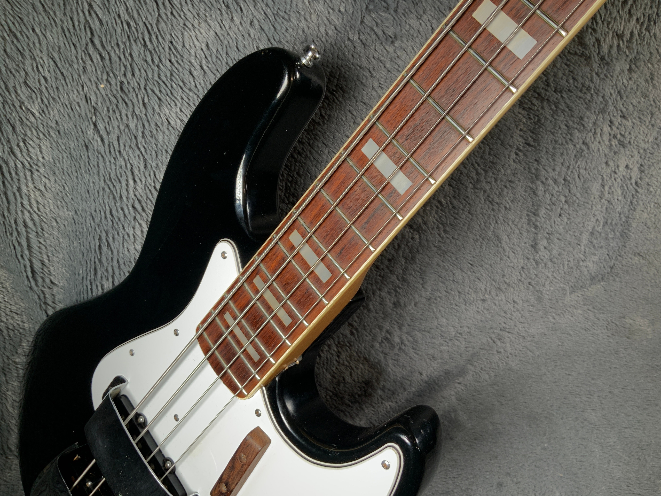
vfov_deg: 48.2
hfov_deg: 61.7
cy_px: 248
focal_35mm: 29
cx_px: 330
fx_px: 554
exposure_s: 1/156
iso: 25
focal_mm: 3
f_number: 1.8
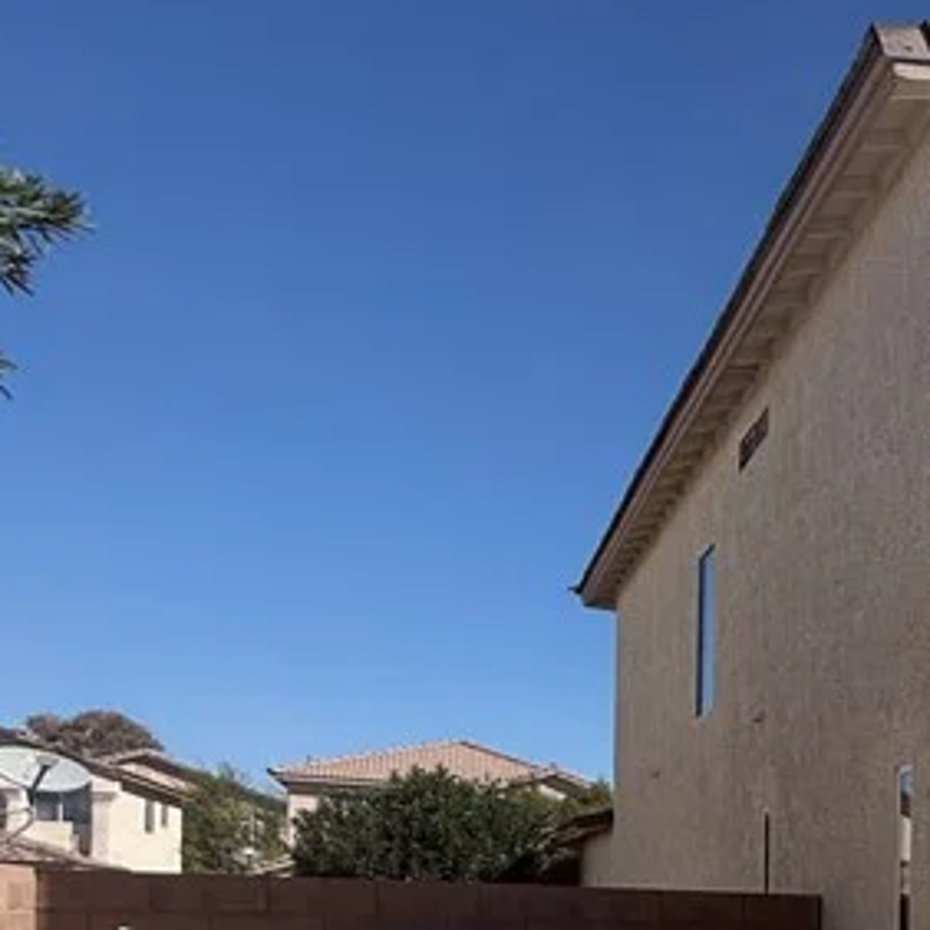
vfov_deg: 33.7
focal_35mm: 45
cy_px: 966
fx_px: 1368
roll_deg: -1.5
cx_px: 1639
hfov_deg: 22.8
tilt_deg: -0.3
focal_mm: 2.22
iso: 50
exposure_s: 1/3891
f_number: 2.2
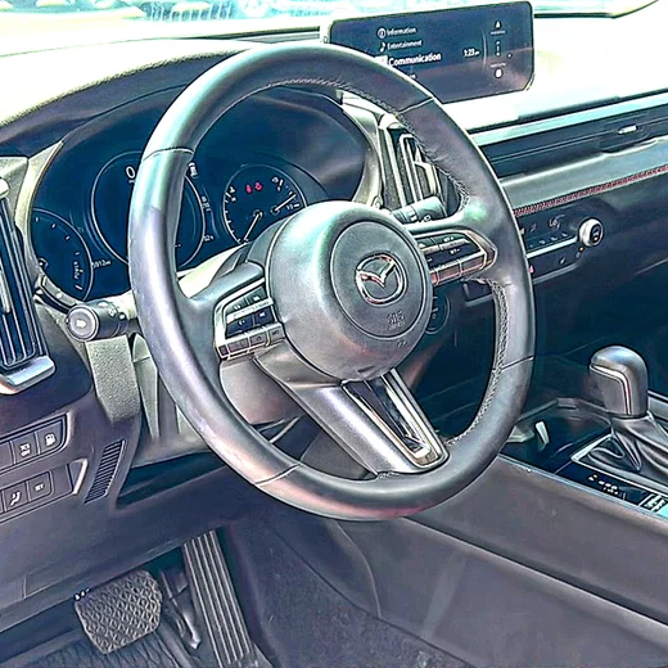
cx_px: 447
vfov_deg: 38.3
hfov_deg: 37.9
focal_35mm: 44
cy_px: 333
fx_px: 961
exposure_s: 1/387
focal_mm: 6.86
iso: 125
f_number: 1.78
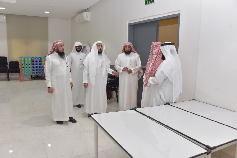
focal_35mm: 28
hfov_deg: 65.5
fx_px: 184
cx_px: 118
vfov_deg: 46.4
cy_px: 79
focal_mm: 28
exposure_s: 1/80
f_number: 7.1
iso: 1000
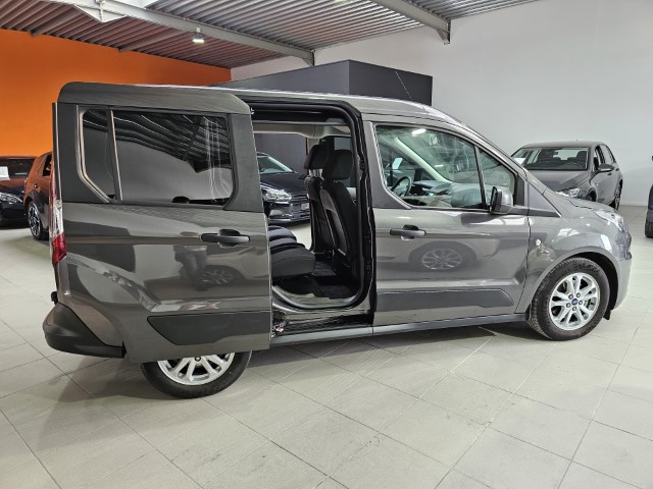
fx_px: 434
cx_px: 326
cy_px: 244
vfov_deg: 58.9
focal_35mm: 23
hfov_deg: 73.9
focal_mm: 6.3
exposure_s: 1/100
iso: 200
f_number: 1.7
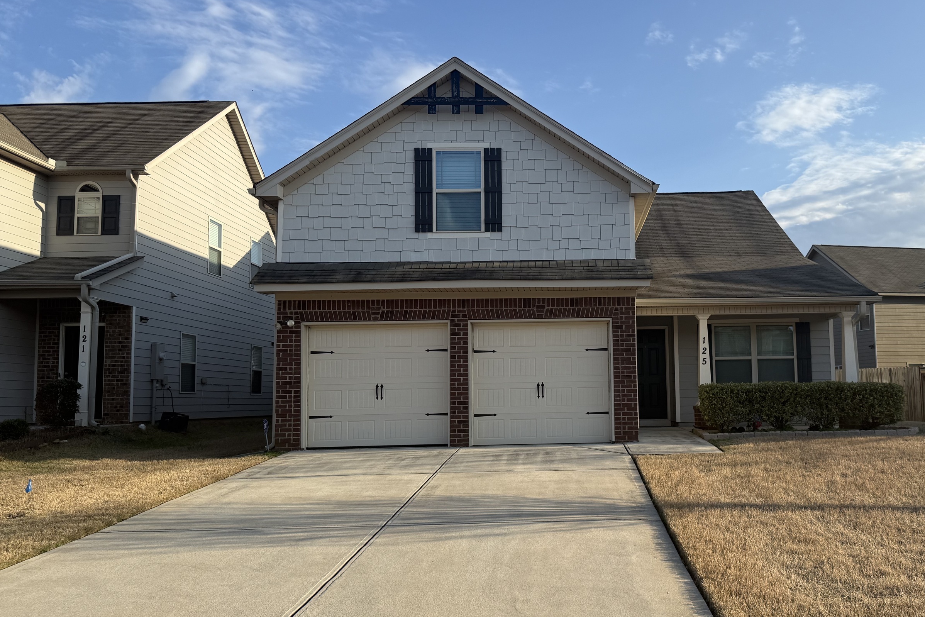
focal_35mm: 32
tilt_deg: +5.7
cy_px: 326
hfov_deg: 58.0
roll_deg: +1.1
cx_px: 575
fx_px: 822
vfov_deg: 41.1
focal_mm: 6.76
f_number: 1.78
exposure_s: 1/3021
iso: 80
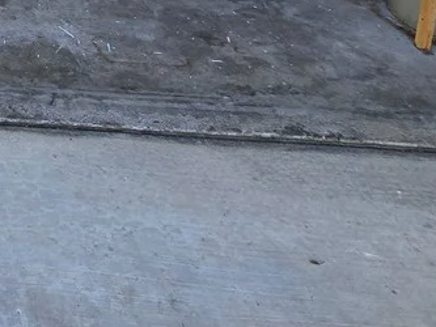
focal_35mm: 40
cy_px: -164
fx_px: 504
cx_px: -94
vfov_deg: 26.3
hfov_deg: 35.9
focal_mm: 2.2
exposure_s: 1/295
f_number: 2.2
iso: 50
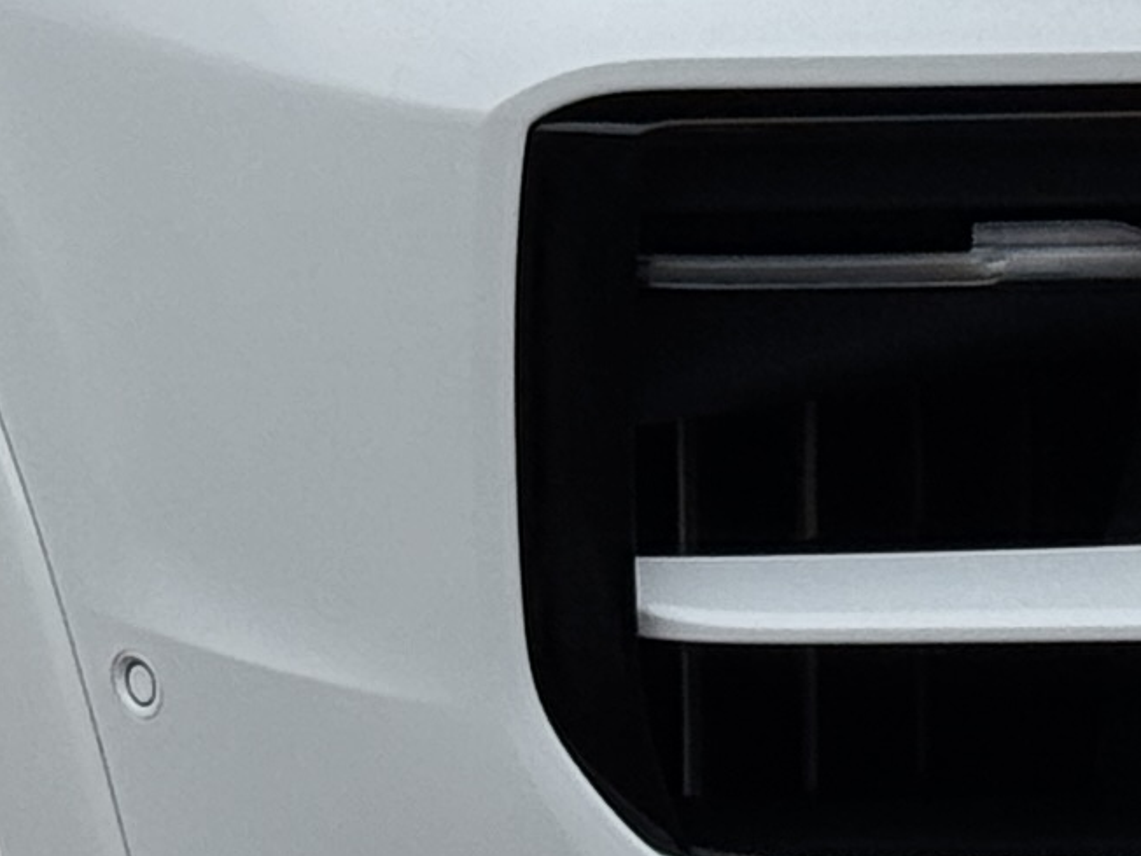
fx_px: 9790
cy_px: -438
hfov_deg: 6.7
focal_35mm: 297
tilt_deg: -13.2
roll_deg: -0.3
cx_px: 1074
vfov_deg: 5.0
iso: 64
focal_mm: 6.76
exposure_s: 1/2331
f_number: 1.78
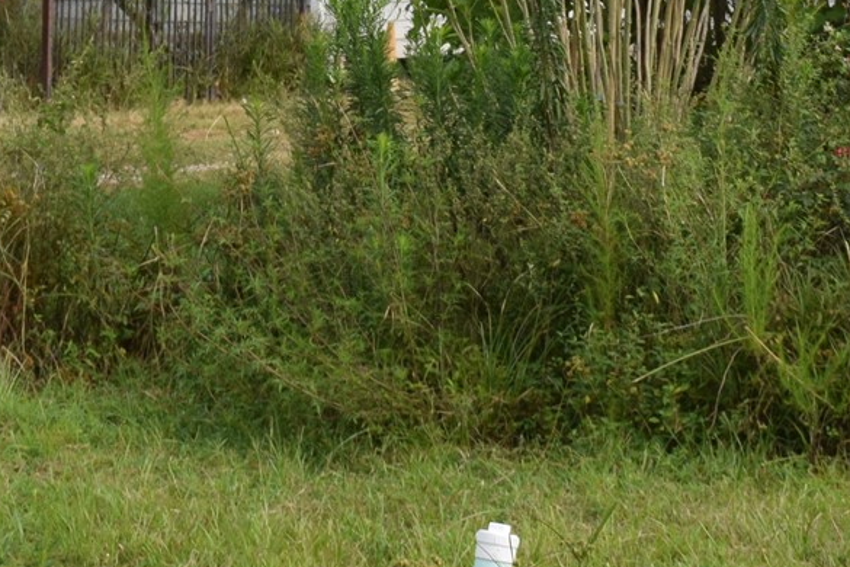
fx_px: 3943
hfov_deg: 12.3
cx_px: 606
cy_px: -173
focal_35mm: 167
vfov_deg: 8.1
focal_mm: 30
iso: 200
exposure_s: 1/320
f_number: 8
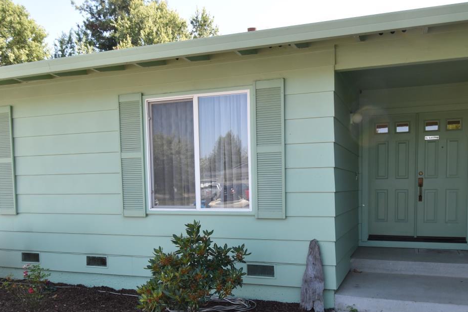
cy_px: 217
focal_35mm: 29
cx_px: 278
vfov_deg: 44.1
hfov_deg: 63.1
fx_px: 377
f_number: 8
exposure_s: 1/250
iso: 400
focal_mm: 12
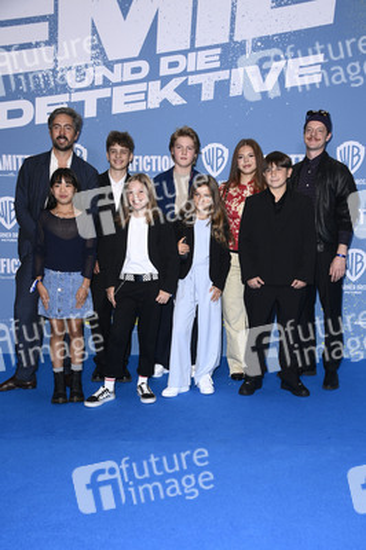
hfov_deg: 28.0
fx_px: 733
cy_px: 275
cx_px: 183
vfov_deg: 41.1
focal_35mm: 48
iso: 1250
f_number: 5.6
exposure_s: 1/250
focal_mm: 48
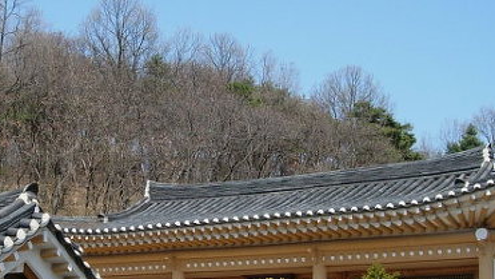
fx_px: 1024
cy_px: 190
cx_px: 168
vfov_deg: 15.5
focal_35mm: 78
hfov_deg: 27.0
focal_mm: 7.8
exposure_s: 1/542
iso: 64
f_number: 4.8
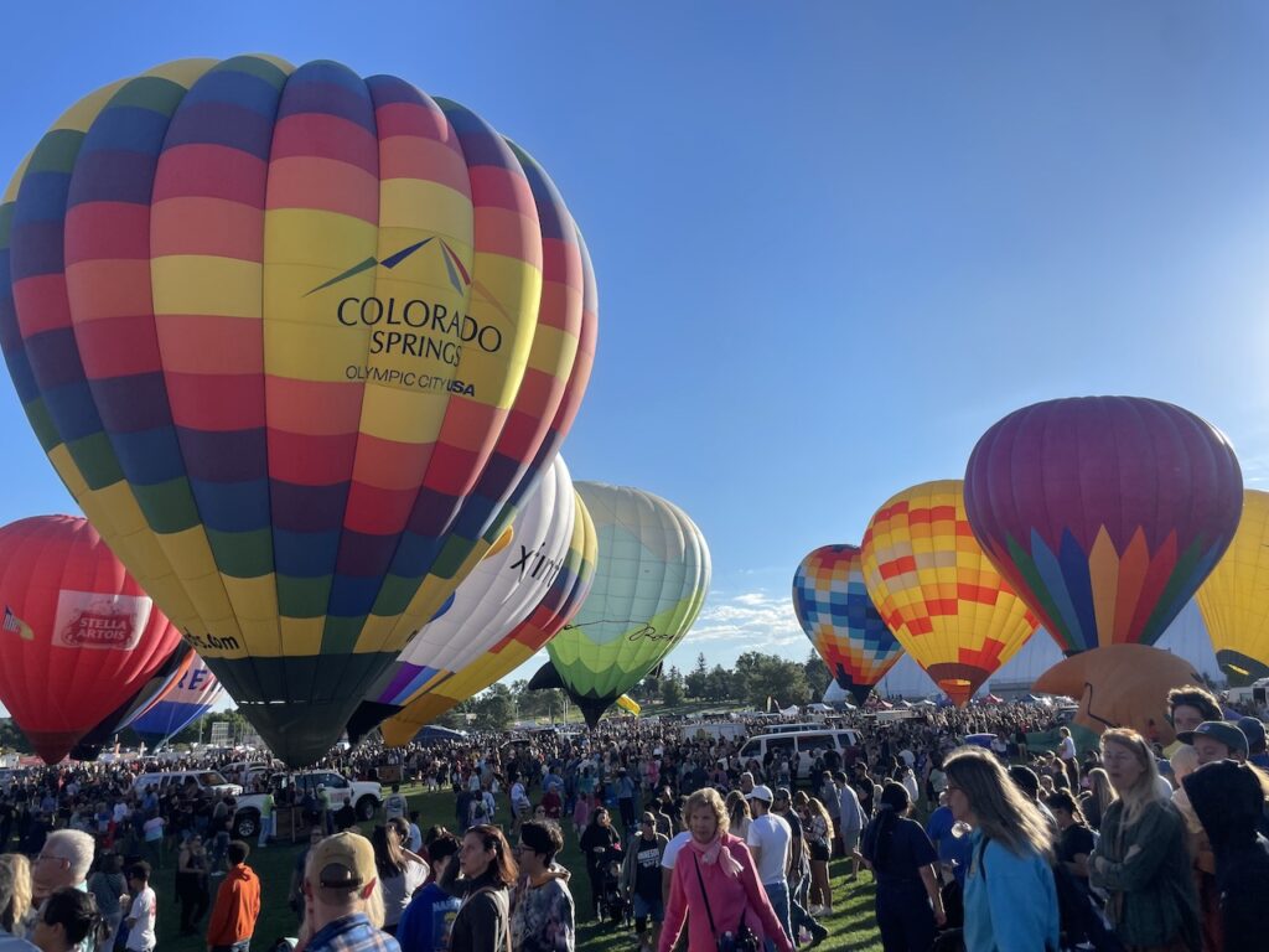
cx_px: 634
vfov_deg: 53.1
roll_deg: +3.7
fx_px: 953
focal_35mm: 26
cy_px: 476
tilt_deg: +13.8
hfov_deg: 67.3
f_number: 1.6
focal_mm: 4.2
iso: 32
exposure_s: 1/2681
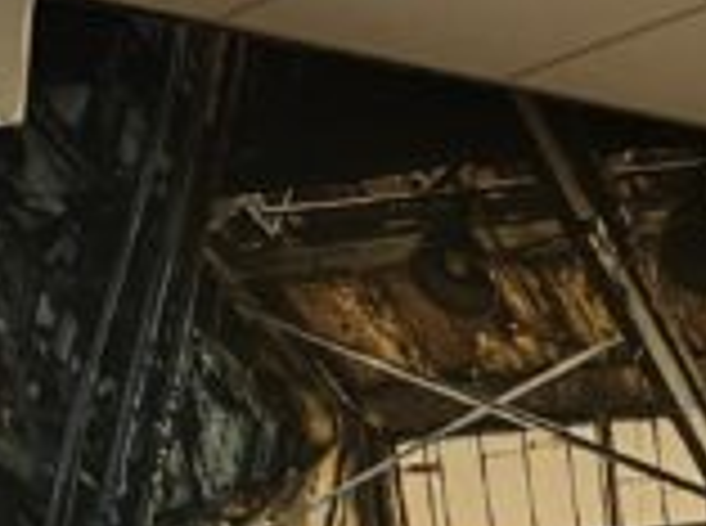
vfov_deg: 8.9
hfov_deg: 11.9
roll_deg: -2.5
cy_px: 865
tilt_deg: +4.4
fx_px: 3276
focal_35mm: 161
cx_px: -265
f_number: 1.8
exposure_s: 1/60
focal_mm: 3.99
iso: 80
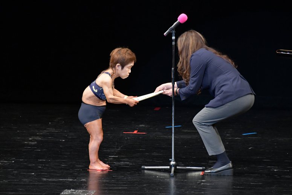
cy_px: 98
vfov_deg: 4.0
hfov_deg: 6.0
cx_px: 146
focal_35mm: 345
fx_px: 2797
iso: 3200
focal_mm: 230
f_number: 5.6
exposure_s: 1/400
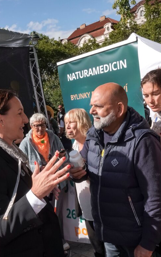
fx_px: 253
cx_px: 69
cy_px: 149
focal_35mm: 36
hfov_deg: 35.3
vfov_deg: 53.8
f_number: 10
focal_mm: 9.23
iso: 160
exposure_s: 1/250
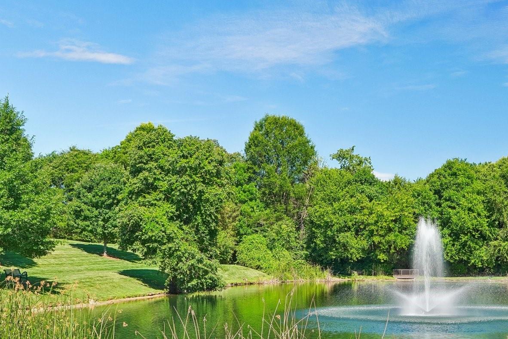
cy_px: 266
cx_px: 378
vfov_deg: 25.6
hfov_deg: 37.3
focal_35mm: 52
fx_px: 734
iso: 100
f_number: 8
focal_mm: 20
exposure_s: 1/60
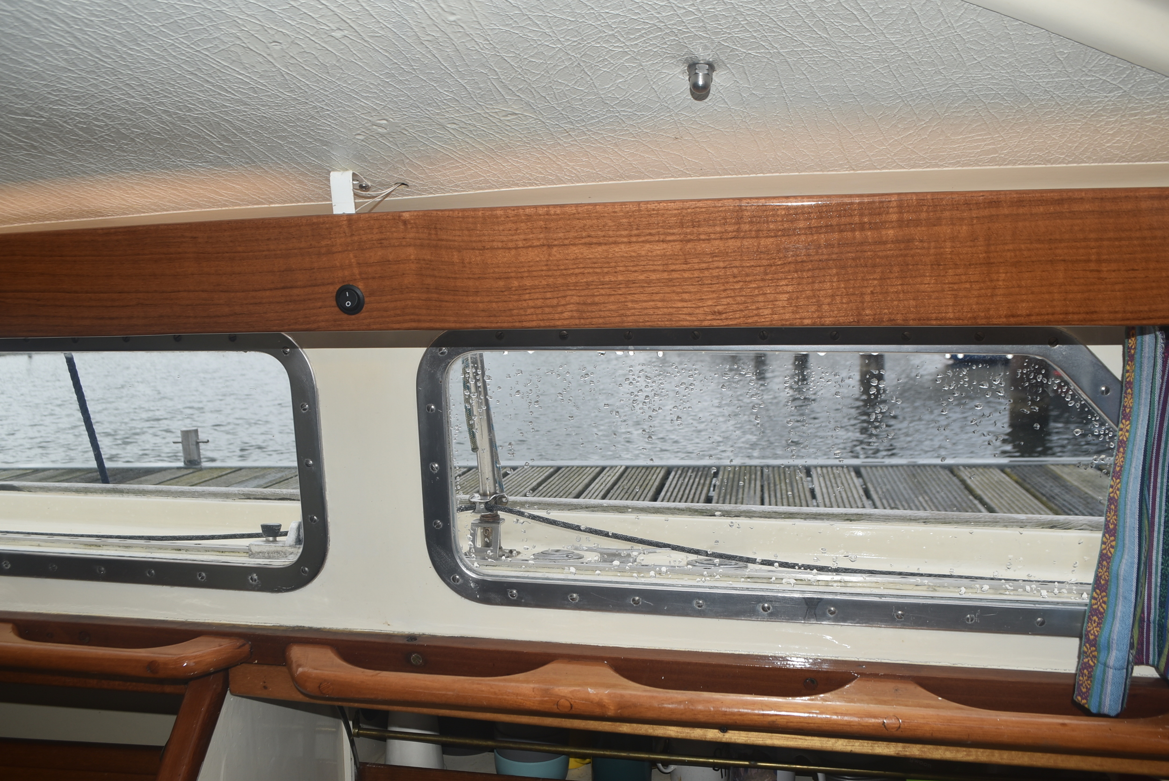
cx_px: 584
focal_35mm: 30
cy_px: 390
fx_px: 975
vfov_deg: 43.7
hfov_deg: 61.9
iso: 100
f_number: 6.3
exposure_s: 1/160
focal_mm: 20
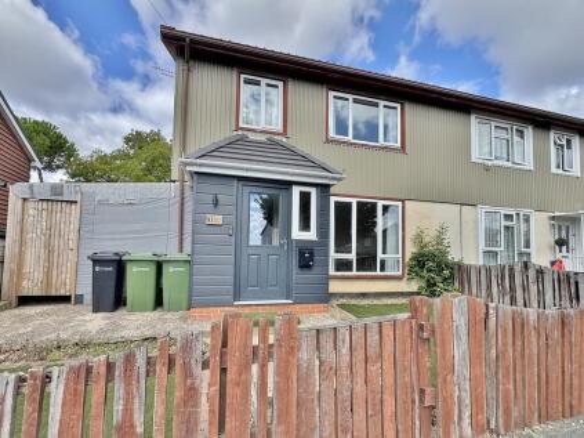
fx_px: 236
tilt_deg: +7.4
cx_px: 292
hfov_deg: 102.1
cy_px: 219
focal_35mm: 14
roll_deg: -0.3
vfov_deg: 85.6
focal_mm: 2.22
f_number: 2.2
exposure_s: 1/858
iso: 40
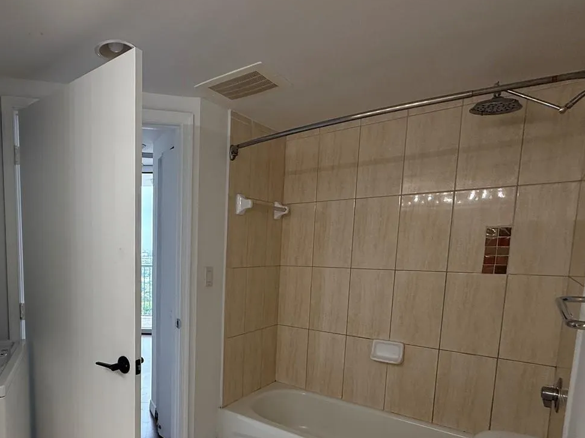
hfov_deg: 69.3
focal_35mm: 23
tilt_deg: -6.1
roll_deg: -0.4
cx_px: 150
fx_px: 389
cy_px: 293
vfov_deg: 57.5
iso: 125
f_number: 2.2
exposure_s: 1/120
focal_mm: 2.22
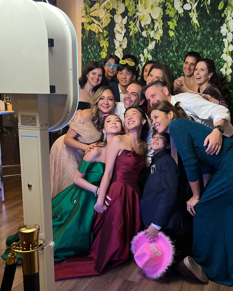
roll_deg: -0.6
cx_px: 147
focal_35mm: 35
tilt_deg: -6.5
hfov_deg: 41.9
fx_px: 302
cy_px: 146
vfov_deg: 51.5
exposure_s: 1/40
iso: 500
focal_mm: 5.7
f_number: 1.5
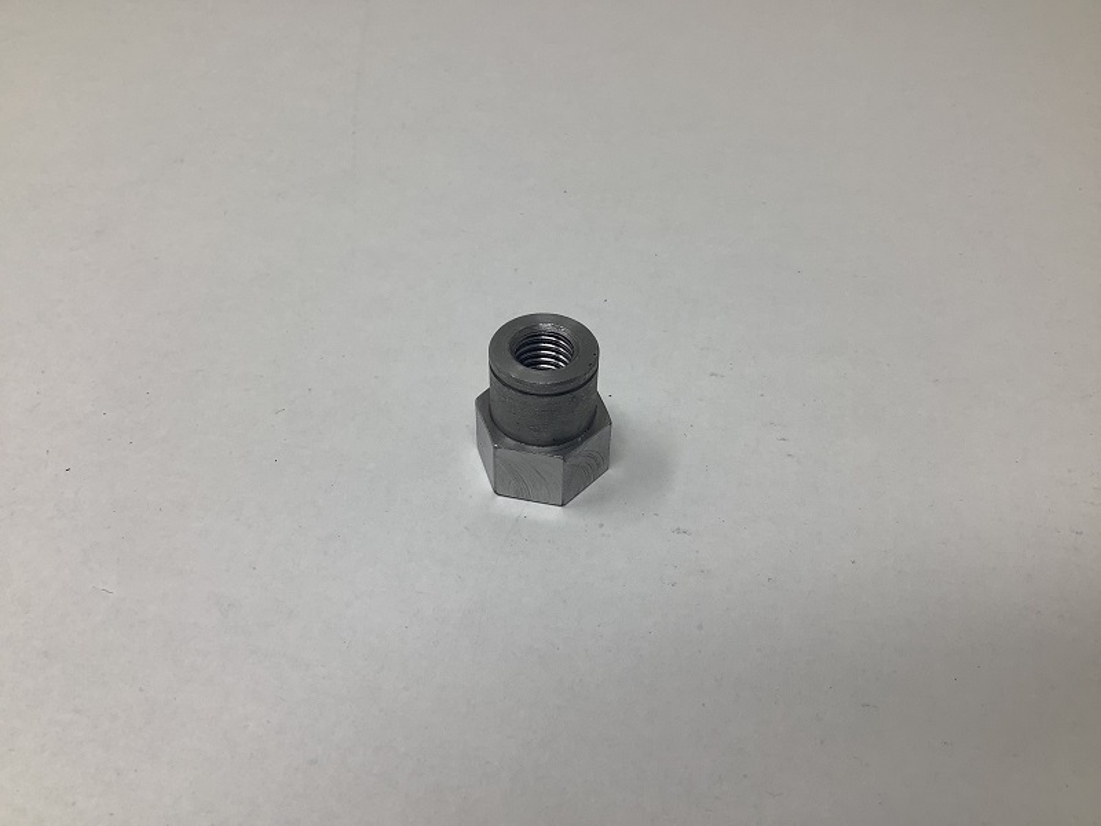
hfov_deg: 58.4
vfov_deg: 45.4
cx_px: 550
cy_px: 413
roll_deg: -1.6
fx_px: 986
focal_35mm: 31
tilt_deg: -43.5
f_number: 2.4
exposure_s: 1/120
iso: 25
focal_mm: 3.3
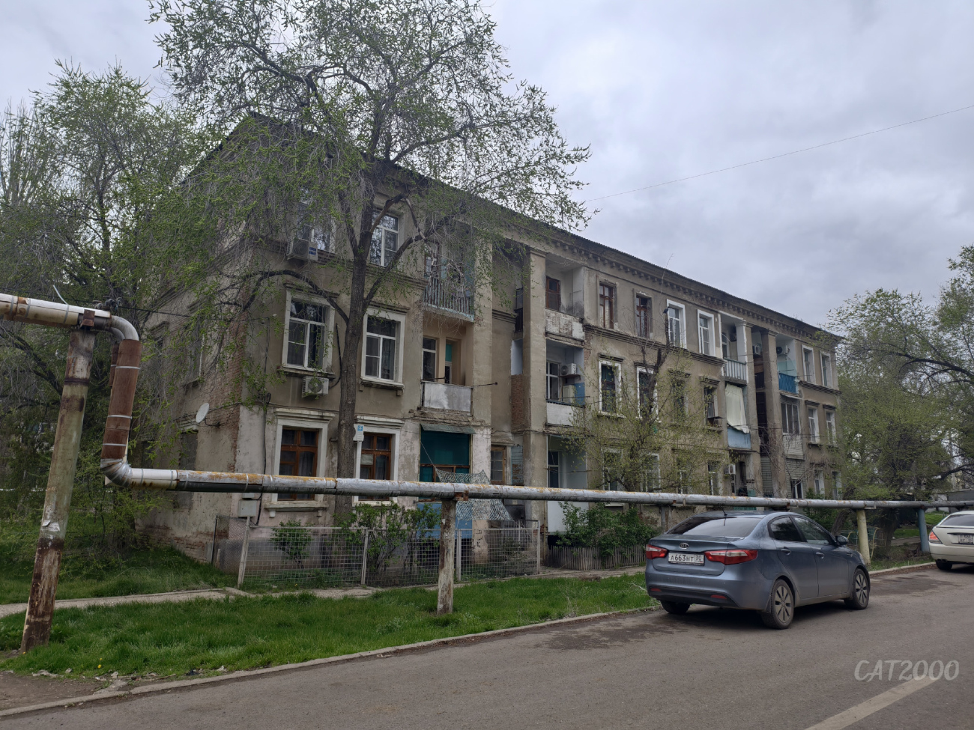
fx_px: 647
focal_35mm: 23
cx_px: 487
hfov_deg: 73.9
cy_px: 365
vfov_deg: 58.9
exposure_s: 1/759
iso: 72
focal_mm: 6.54
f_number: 1.57
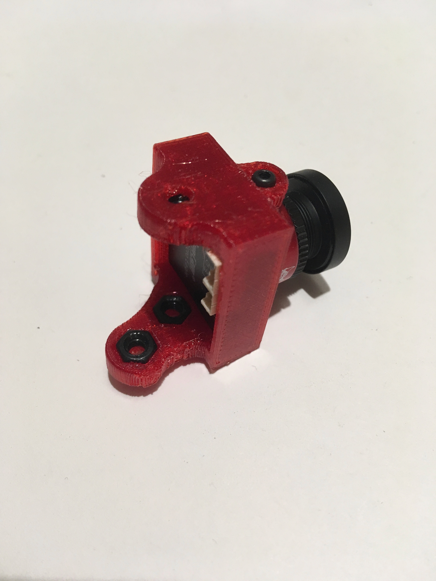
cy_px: 290
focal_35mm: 29
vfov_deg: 61.7
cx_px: 218
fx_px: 487
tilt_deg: -61.8
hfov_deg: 48.2
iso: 64
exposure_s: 1/33
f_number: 2.2
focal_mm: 4.15
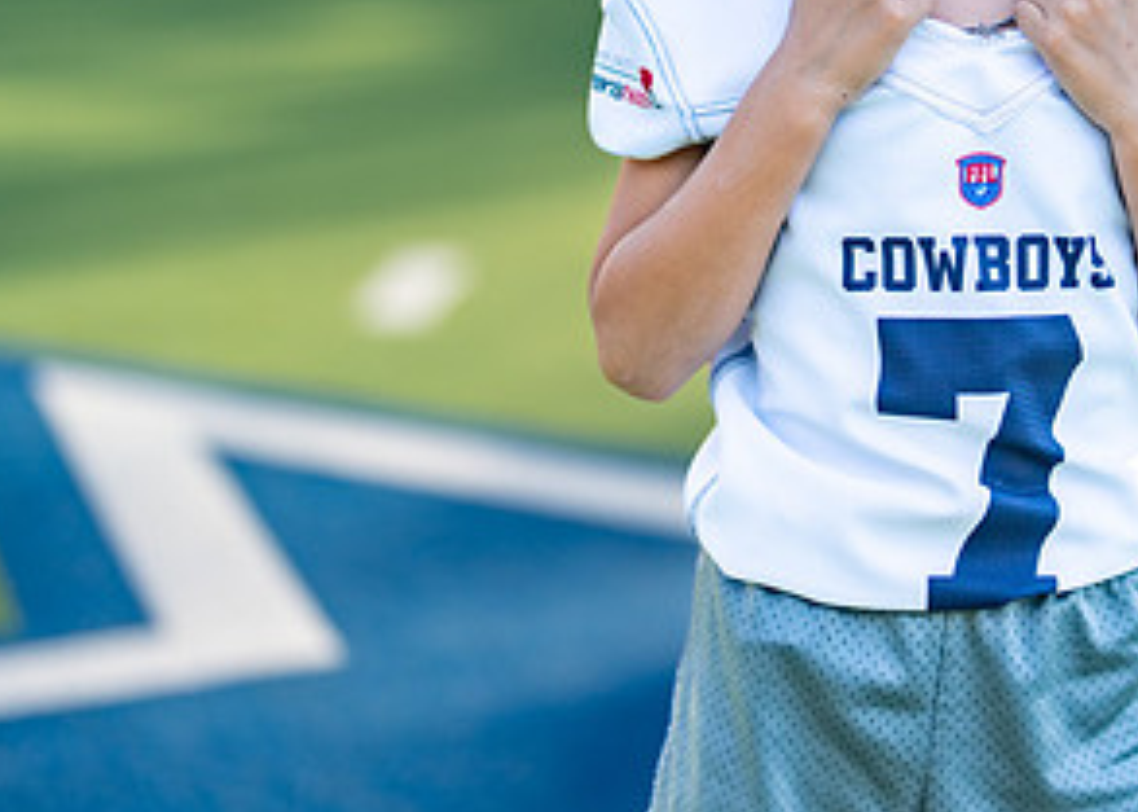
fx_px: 3812
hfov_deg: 16.8
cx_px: 960
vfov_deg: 12.0
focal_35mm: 118
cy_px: -22
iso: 100
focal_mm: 50
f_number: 1.2
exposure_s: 1/2500
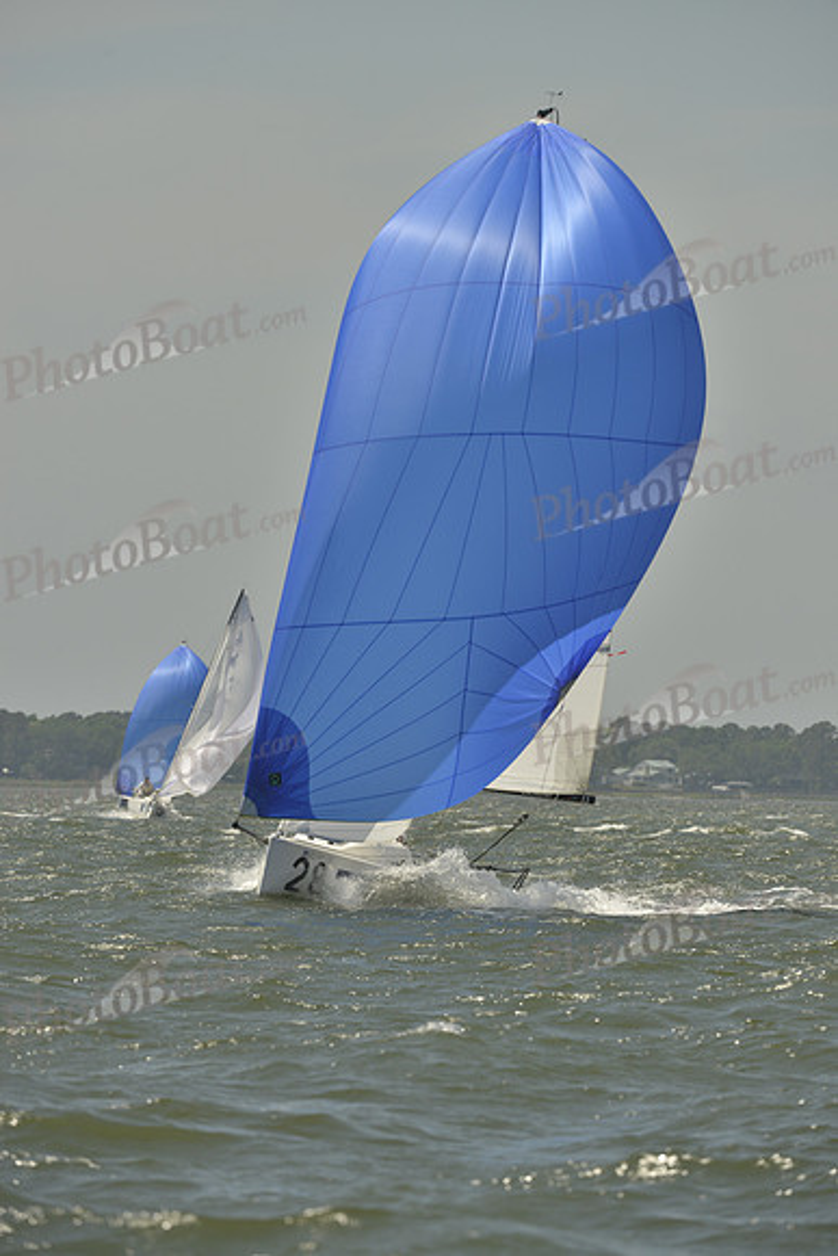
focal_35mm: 310
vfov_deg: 6.6
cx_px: 419
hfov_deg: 4.4
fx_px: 10817
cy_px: 628
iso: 280
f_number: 10
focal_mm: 310
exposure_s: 1/1250
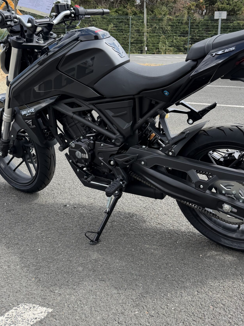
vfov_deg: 49.6
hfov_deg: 38.5
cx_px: 150
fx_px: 348
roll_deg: -1.6
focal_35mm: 37
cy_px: 119
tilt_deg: -11.4
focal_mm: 6.76
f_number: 1.78
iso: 100
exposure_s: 1/2232
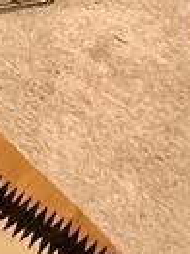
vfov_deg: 14.7
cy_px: -359
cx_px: -137
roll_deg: +0.0
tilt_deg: -4.9
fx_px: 601
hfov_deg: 15.7
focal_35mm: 82
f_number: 2.2
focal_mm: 2.22
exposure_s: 1/60
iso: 1250
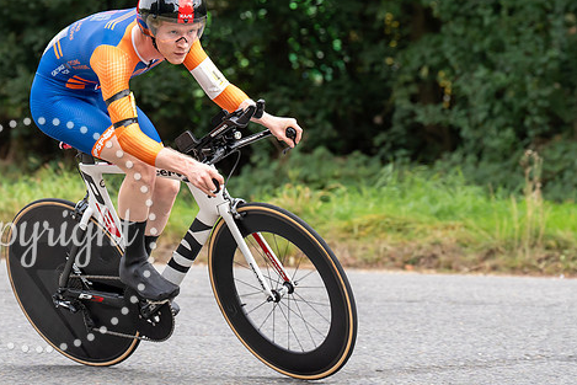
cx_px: 144
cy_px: 77
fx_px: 3591
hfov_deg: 9.2
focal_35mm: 224
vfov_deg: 6.1
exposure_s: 1/1000
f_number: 4
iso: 800
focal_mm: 130
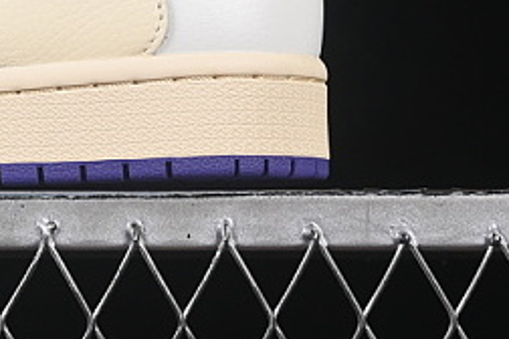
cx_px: -228
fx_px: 3365
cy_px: -142
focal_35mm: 238
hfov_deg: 8.5
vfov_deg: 5.7
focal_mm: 50
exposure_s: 1/80
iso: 160
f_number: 8
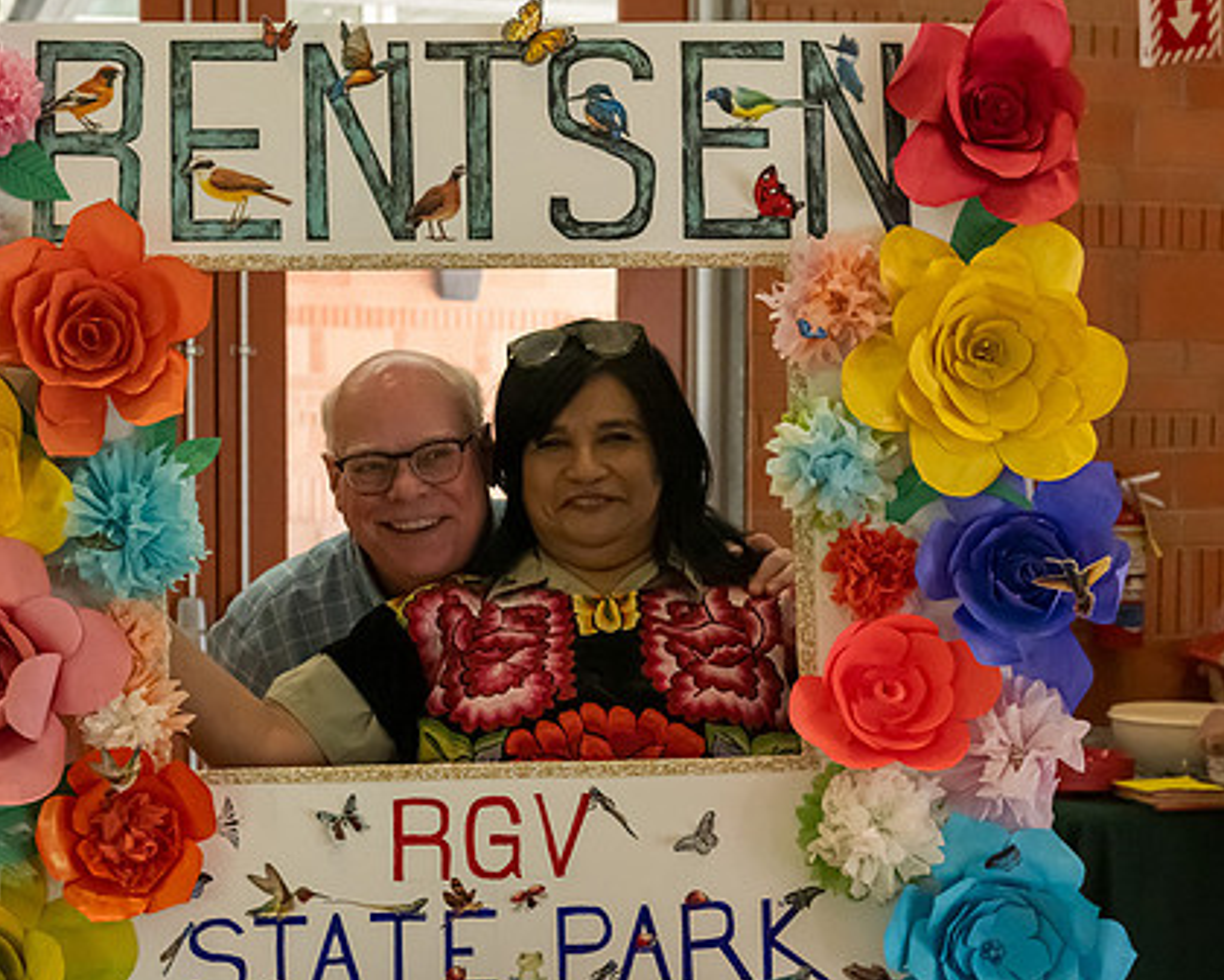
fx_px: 2608
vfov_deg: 21.3
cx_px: 734
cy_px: 529
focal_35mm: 72
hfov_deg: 26.4
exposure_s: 1/400
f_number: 5.6
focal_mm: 44
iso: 11400
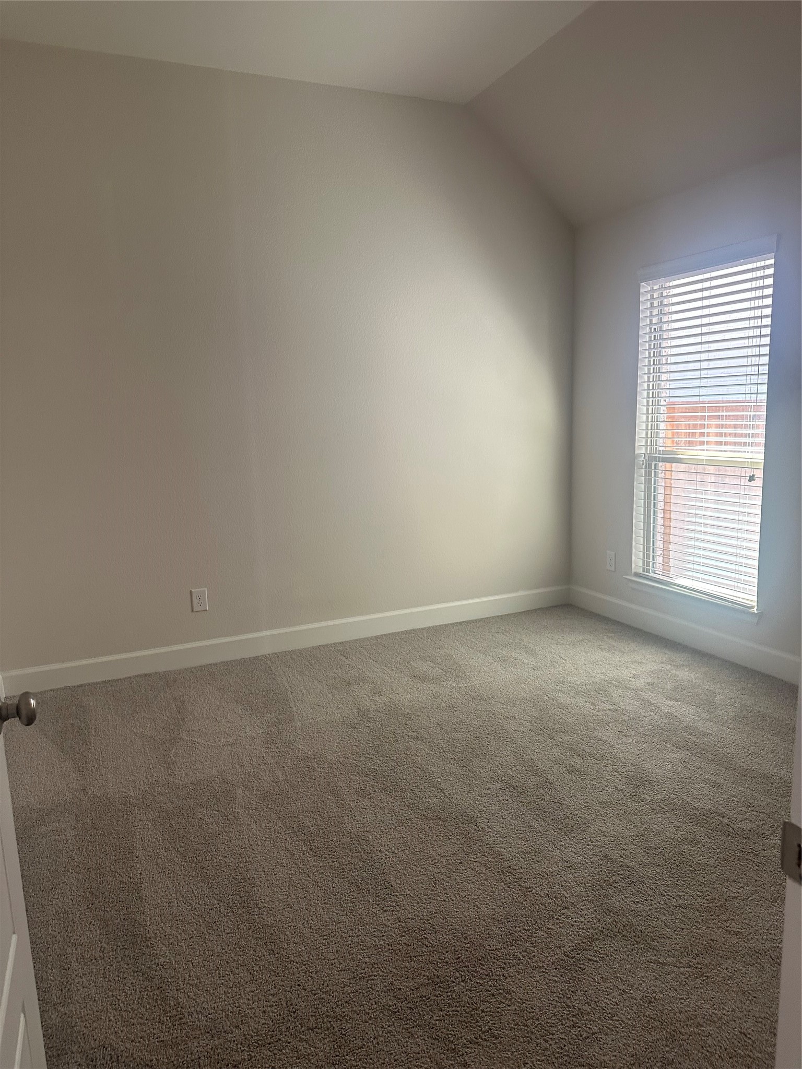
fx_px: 741
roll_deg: +1.5
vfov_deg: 71.6
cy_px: 534
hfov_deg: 56.8
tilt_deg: -10.3
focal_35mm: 24
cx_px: 401
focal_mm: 6.86
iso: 250
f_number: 1.78
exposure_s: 1/102
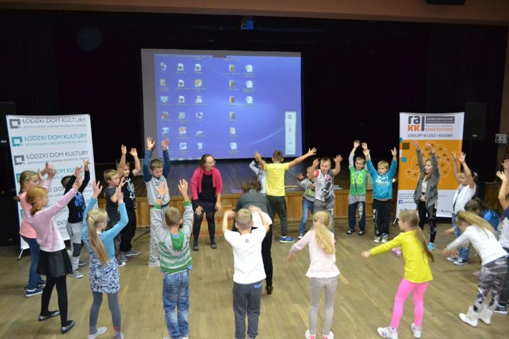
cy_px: 170
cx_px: 254
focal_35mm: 27
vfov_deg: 47.9
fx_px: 382
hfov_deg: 67.4
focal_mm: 18
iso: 3200
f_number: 3.5
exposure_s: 1/60
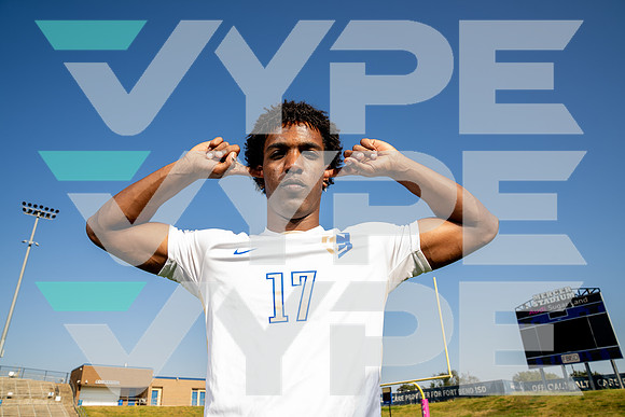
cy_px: 208
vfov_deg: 53.2
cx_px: 312
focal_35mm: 24
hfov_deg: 73.7
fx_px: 417
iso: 50
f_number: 7.1
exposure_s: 1/125
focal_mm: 24
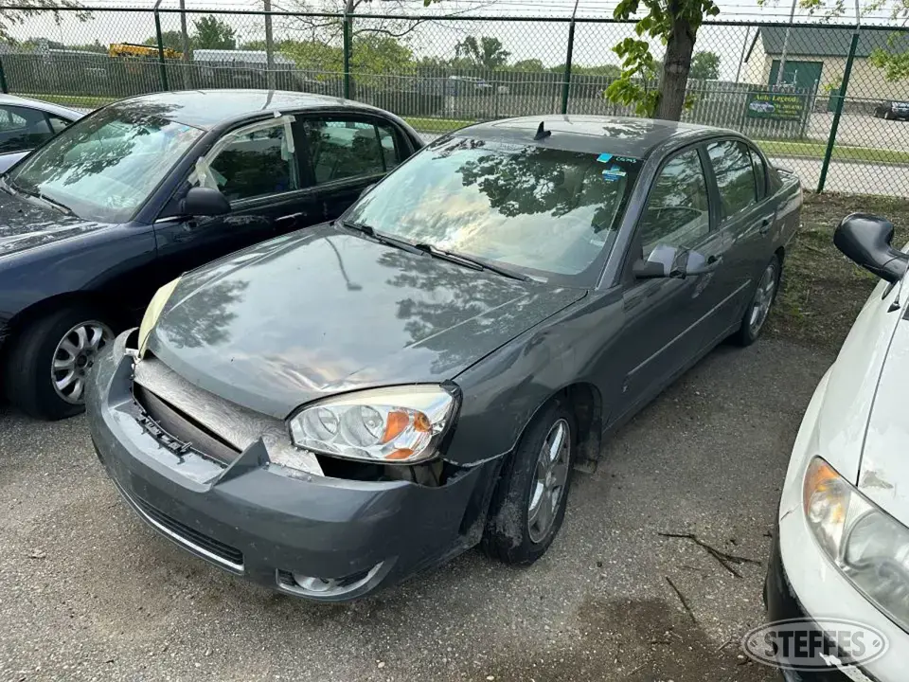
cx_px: 454
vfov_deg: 56.8
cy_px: 341
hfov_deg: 71.6
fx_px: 630
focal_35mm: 24
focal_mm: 6.86
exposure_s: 1/2882
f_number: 1.78
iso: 80
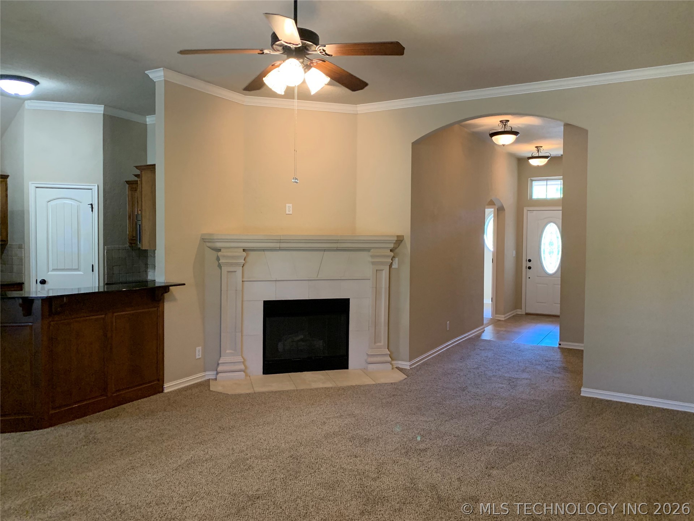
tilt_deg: -2.1
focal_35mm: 26
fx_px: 521
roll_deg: -0.7
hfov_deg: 67.3
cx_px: 347
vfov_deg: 53.1
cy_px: 260
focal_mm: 4.25
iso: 400
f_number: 1.8
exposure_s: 1/60
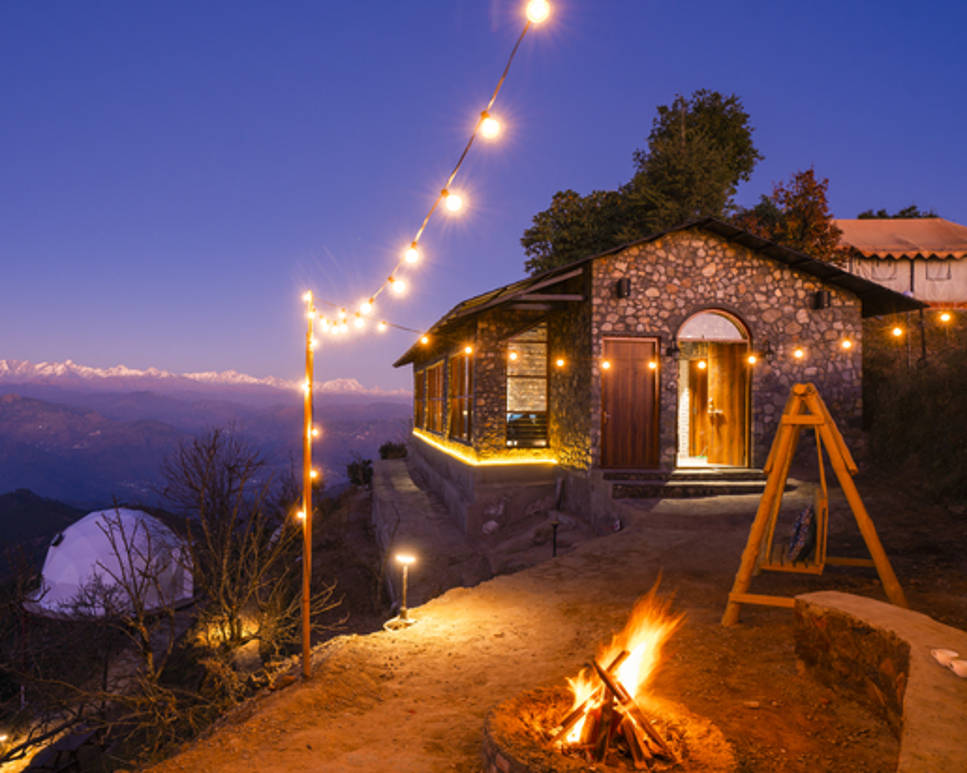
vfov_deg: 65.5
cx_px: 383
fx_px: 601
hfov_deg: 76.7
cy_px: 375
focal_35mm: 21
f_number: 7.1
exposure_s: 2.5
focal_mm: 16
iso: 100
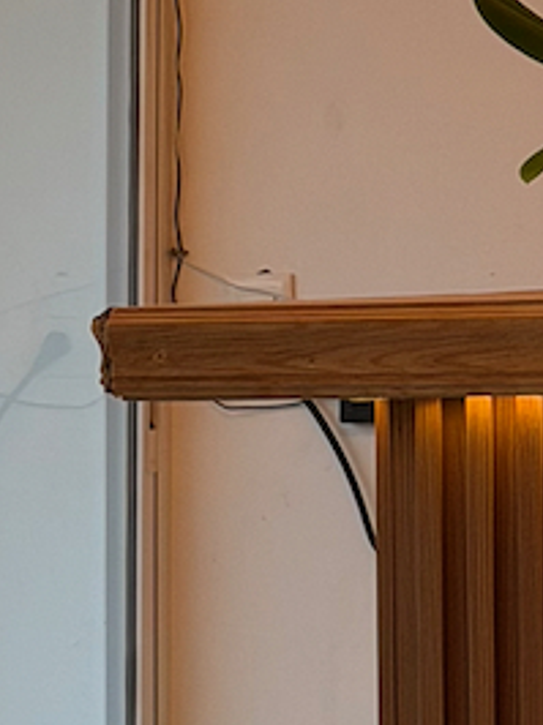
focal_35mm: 231
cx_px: -360
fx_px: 4839
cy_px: 602
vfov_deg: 8.6
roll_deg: -0.2
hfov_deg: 6.3
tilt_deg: -2.3
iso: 64
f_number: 1.78
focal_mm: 6.76
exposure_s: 1/249
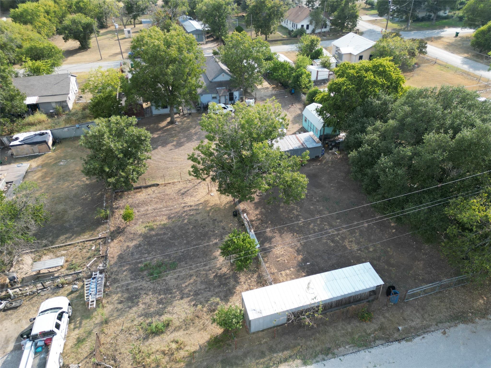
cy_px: 184
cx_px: 246
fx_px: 340
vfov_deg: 56.8
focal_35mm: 24
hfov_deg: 71.6
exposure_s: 1/1000
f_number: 1.7
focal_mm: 6.72
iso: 200
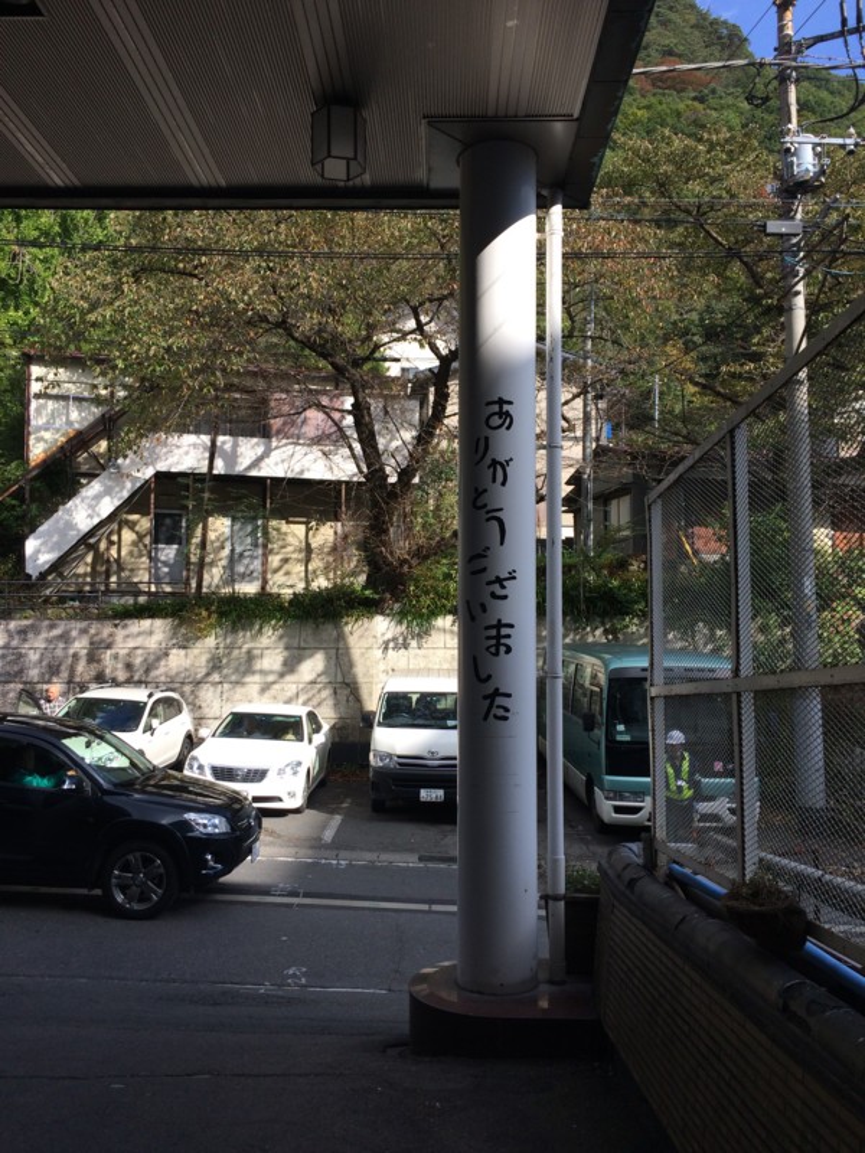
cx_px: 432
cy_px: 576
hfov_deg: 48.2
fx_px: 966
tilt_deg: -0.7
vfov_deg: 61.7
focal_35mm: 29
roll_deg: +2.0
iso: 32
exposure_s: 1/1080
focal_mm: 4.15
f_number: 2.2
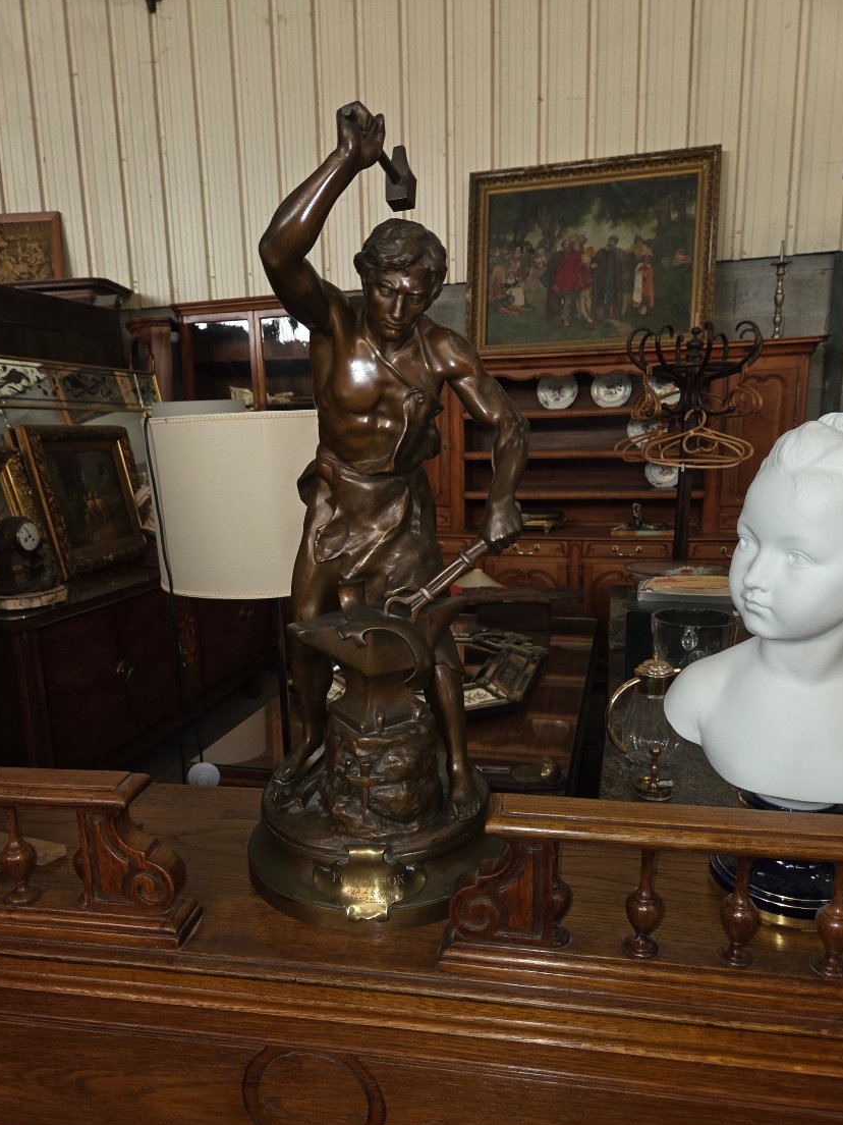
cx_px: 396
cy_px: 605
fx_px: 812
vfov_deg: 69.3
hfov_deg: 54.8
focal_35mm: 25
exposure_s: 1/60
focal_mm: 5.4
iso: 80
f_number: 1.8
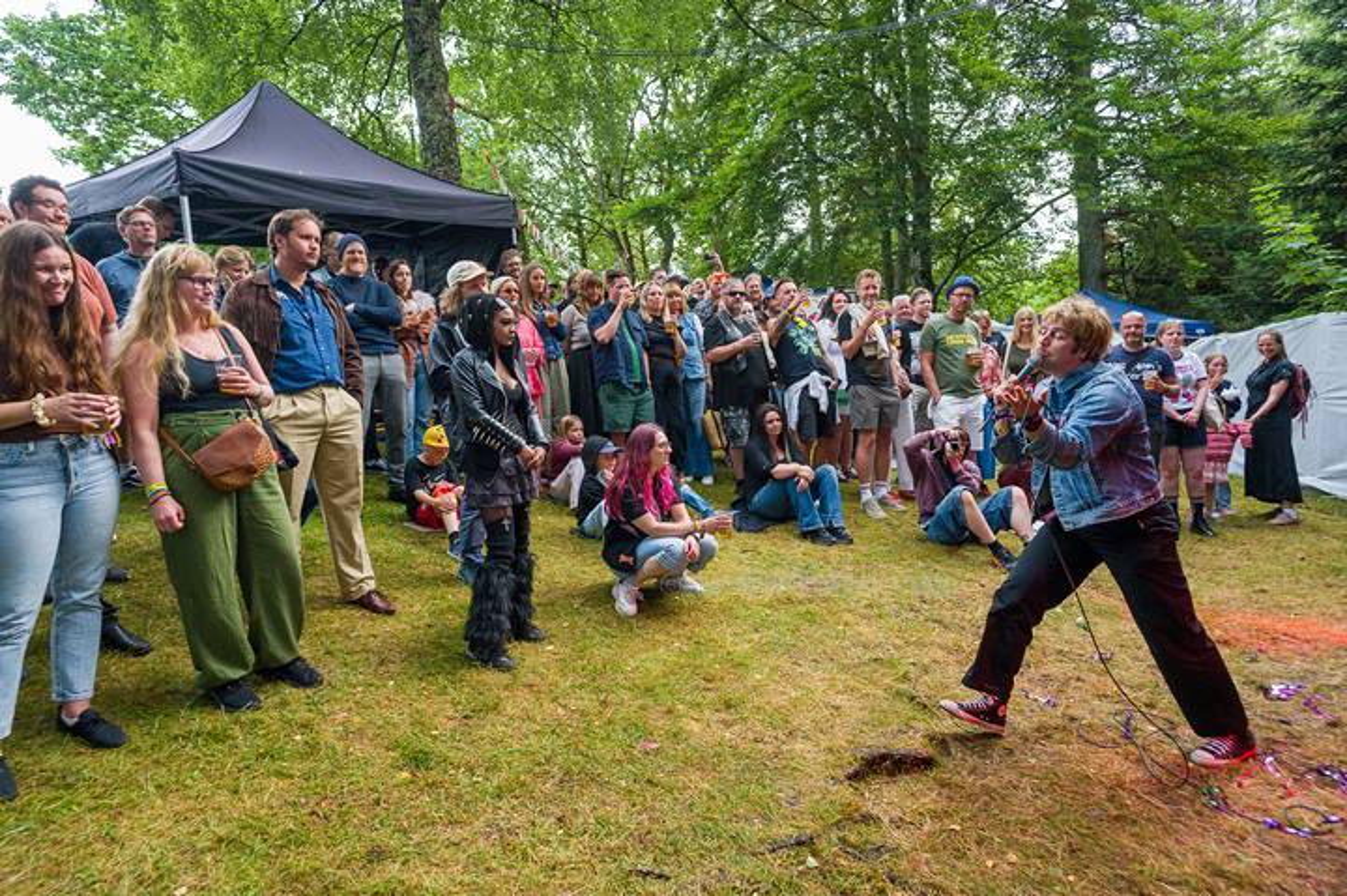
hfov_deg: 84.0
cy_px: 448
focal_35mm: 20
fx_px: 748
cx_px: 674
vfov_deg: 61.9
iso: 640
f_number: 3.2
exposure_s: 1/400
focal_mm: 20
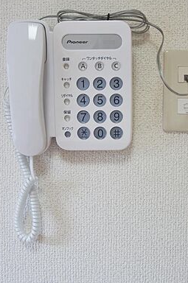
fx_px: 353
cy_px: 122
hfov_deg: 29.7
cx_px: 109
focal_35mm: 45
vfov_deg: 43.6
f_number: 4.5
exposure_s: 1/40
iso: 125
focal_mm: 24
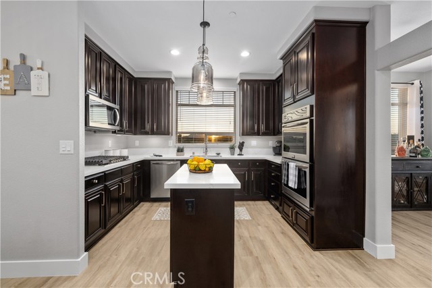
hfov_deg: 104.2
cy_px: 144
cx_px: 216
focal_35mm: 14
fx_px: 168
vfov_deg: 81.2
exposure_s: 1/6
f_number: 8
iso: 500
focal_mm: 14
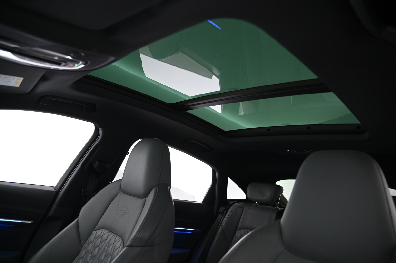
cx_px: 198
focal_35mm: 24
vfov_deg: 53.1
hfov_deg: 73.8
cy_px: 132
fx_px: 264
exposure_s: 1/20
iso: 2000
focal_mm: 24
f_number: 4
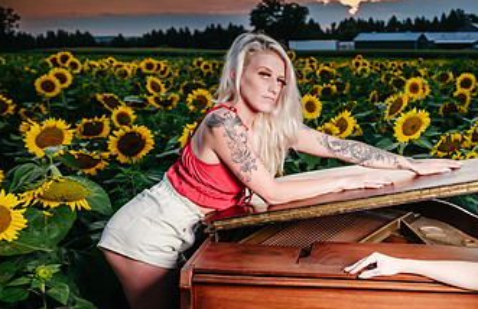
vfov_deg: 27.1
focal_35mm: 47
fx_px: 618
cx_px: 416
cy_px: 280
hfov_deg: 39.7
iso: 100
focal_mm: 32
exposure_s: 1/80
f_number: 5.6
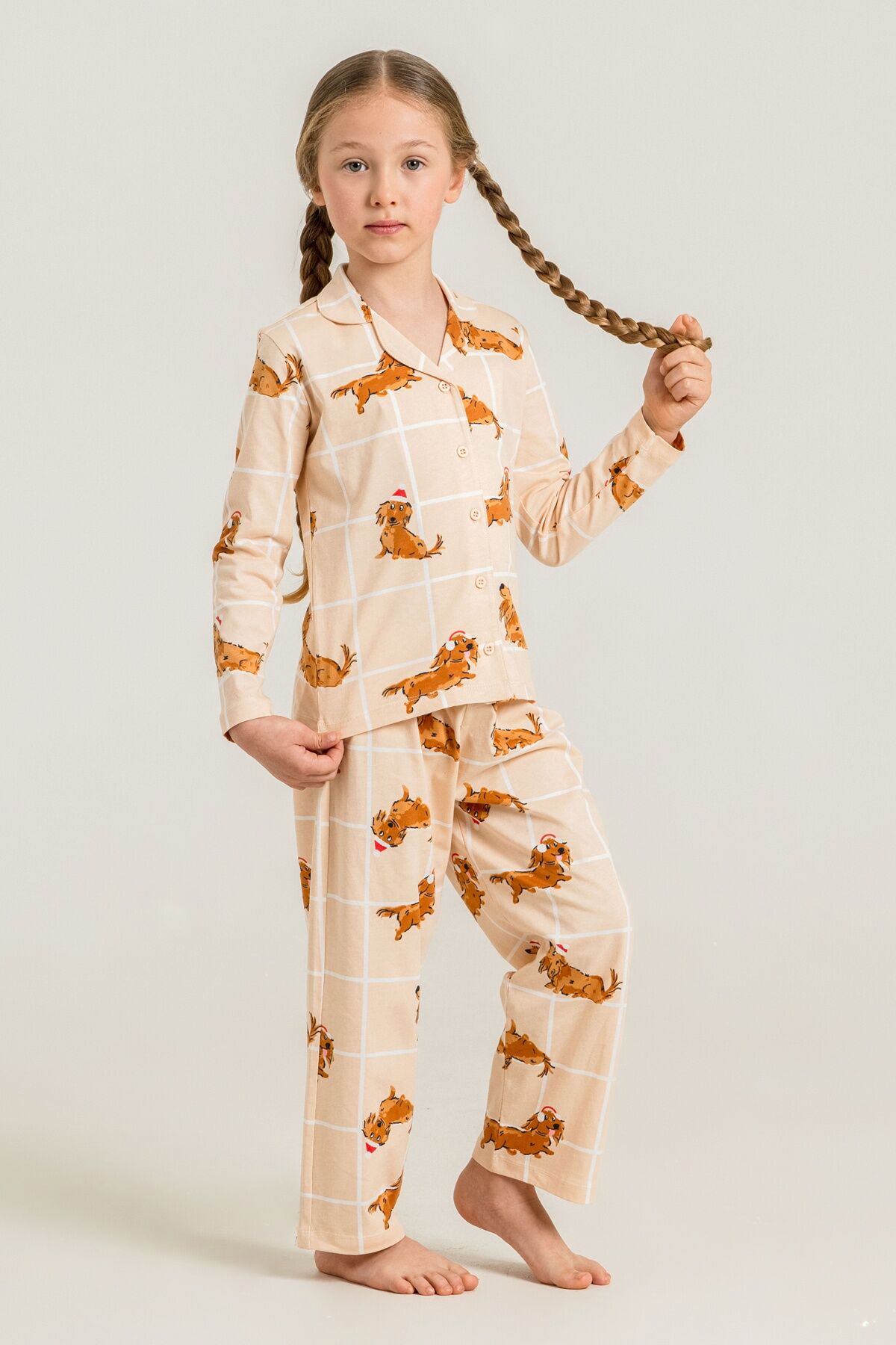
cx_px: 448
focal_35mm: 105
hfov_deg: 13.0
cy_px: 672
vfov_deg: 19.5
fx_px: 3920
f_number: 9
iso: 200
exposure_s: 1/160
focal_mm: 70
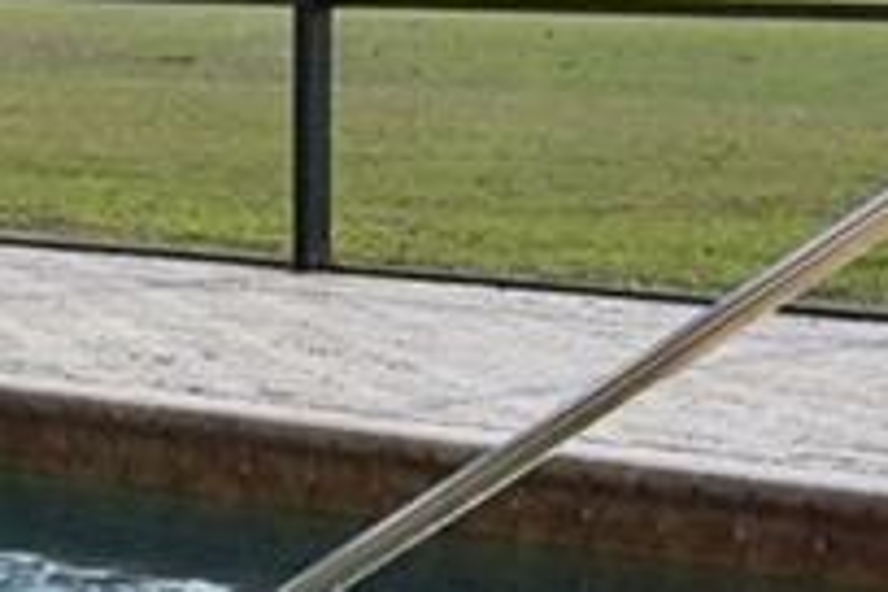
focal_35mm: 149
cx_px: -1328
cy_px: -207
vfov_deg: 9.0
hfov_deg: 11.2
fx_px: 3675
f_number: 8
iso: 400
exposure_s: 1/1000
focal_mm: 19
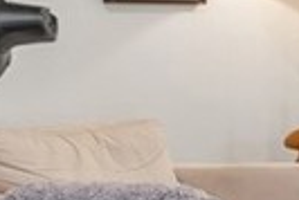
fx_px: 1023
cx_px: 1138
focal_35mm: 123
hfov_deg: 8.7
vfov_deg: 11.1
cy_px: 39
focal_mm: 16
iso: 200
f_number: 9
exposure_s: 1
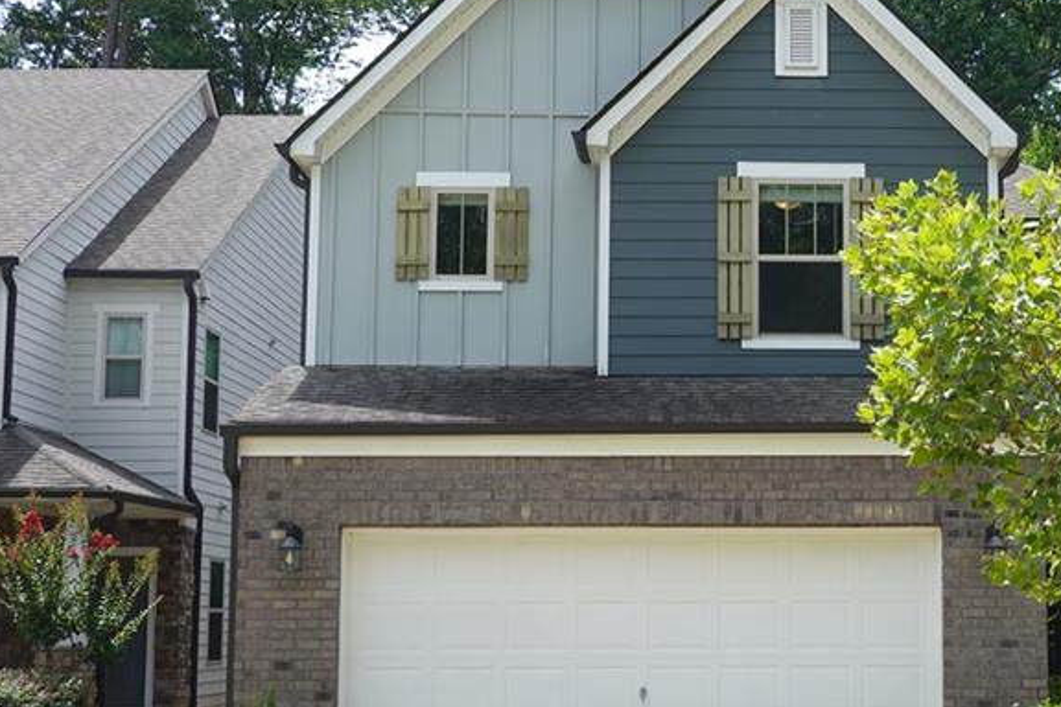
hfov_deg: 31.0
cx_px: 755
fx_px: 1886
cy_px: 394
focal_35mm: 64
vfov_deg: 21.2
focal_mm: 13.29
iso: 100
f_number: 5.6
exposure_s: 1/200
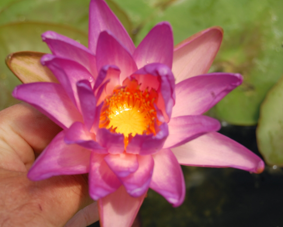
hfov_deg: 20.5
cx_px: 142
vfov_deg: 16.4
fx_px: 784
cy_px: 114
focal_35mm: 94
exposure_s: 1/320
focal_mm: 55
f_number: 9
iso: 200
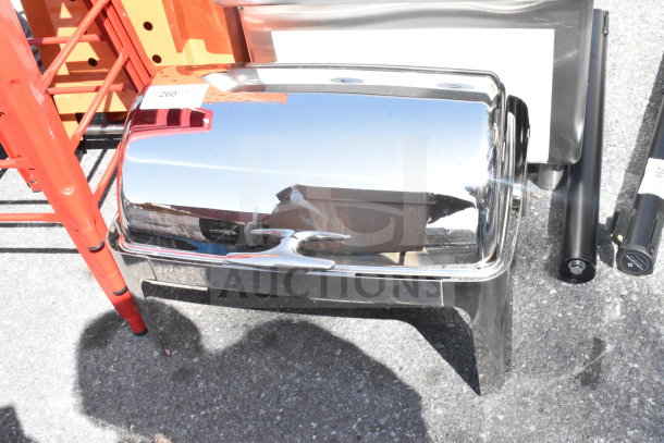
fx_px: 775
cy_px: 222
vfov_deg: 31.9
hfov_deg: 46.4
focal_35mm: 42
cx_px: 332
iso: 6400
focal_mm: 28
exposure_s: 1/1250
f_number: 18
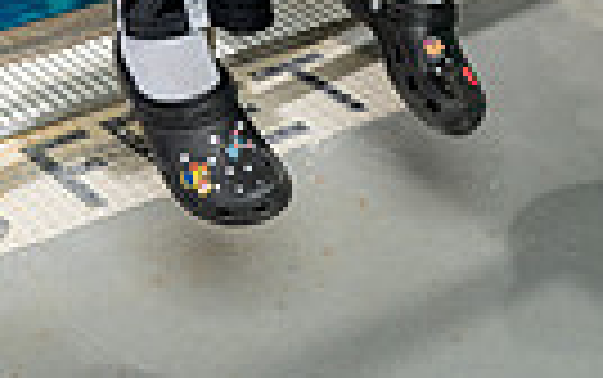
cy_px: -567
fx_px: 2023
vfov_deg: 9.4
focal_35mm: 123
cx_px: 171
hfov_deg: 16.9
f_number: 6.3
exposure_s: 1/250
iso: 640
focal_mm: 36
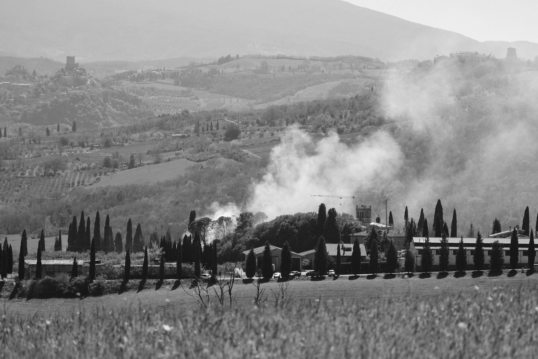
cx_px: 269
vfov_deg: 7.5
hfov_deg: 11.2
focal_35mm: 184
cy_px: 180
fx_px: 2750
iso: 200
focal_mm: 122.5
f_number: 5
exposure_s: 1/1000
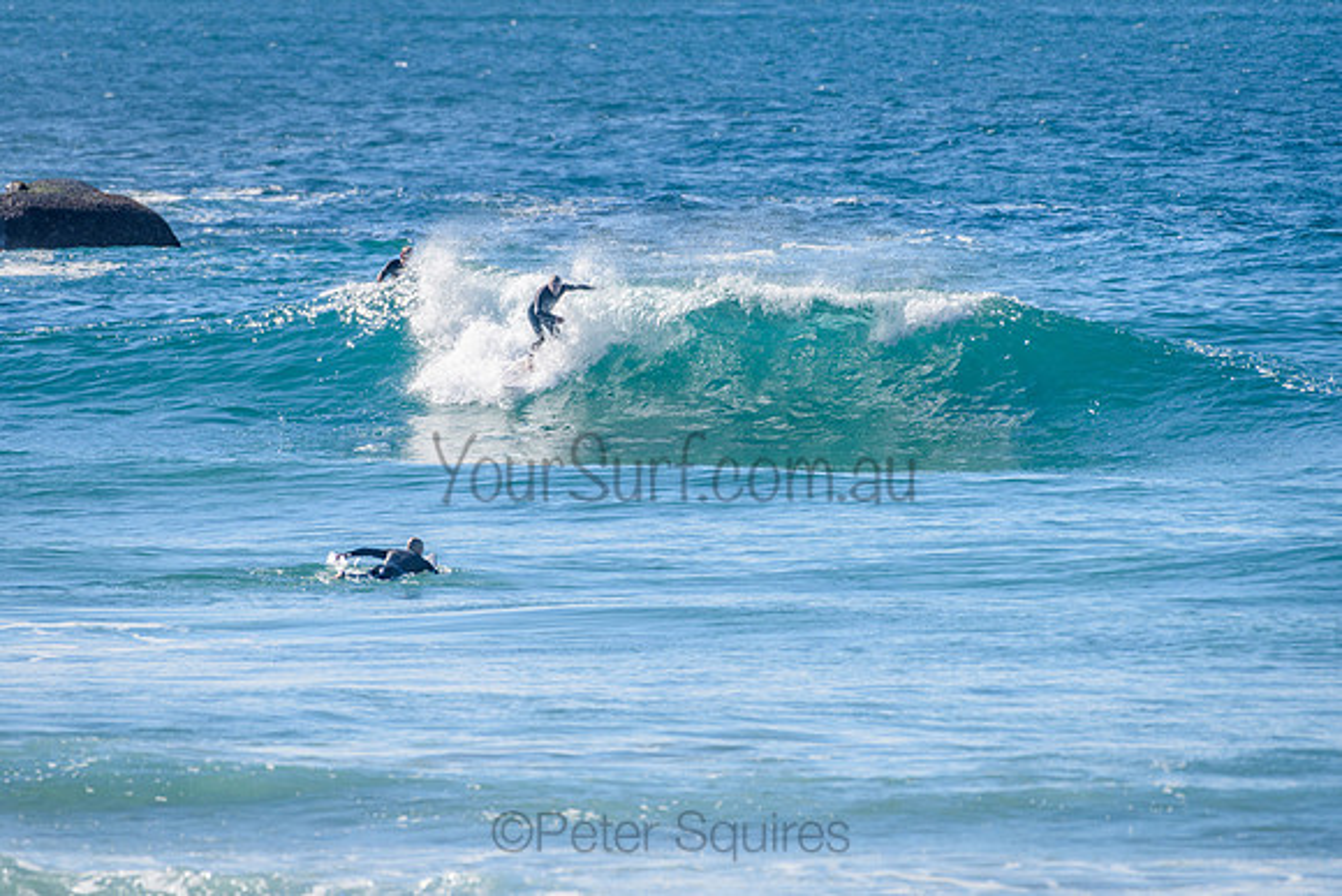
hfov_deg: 3.4
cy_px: 352
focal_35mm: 613
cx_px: 529
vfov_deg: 2.2
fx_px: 22866
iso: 200
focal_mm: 500
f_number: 5.6
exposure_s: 1/2000
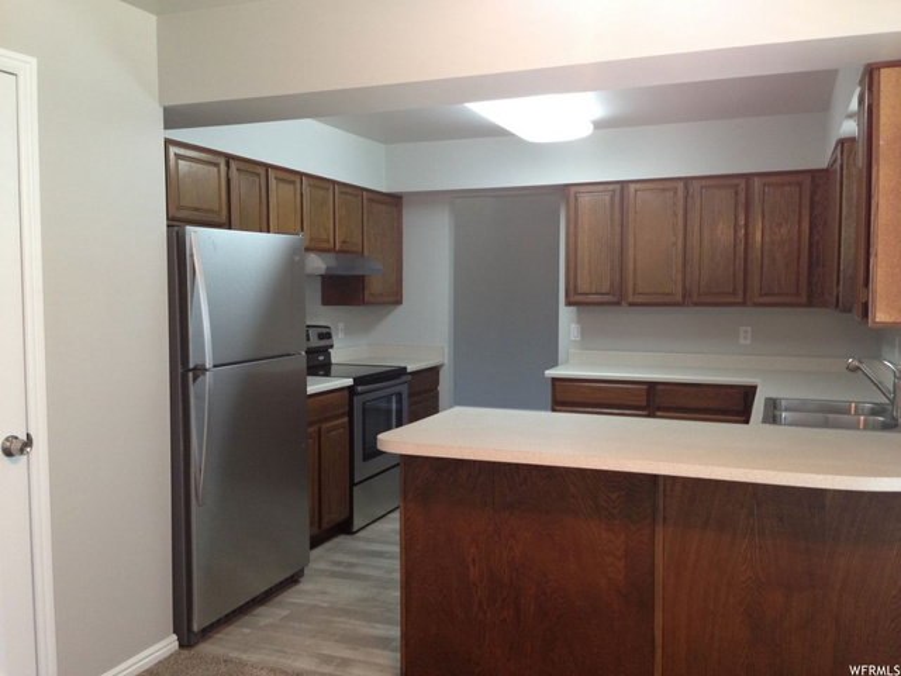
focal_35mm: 33
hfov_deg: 55.4
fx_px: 859
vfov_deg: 42.9
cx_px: 450
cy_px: 338
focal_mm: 4.12
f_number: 2.4
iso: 100
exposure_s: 1/20
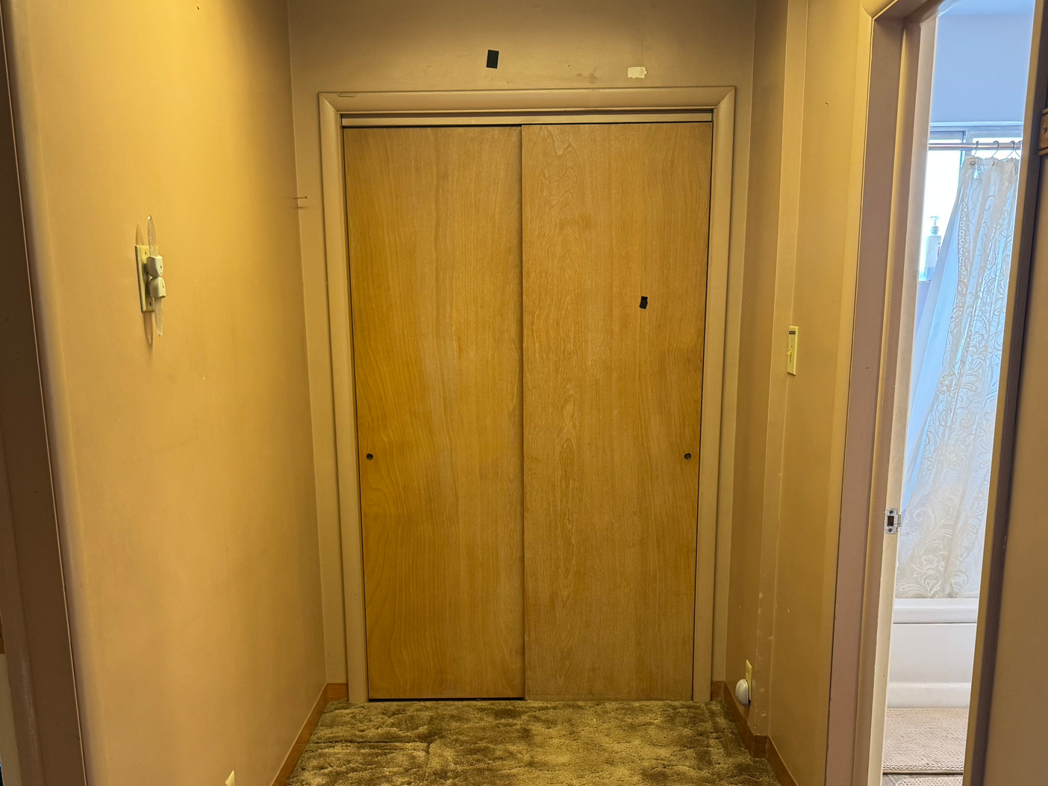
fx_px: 1060
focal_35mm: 35
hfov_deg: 52.6
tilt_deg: -14.1
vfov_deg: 39.9
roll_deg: +1.4
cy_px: 557
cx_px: 515
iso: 200
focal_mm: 6.76
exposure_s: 1/60
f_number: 1.78
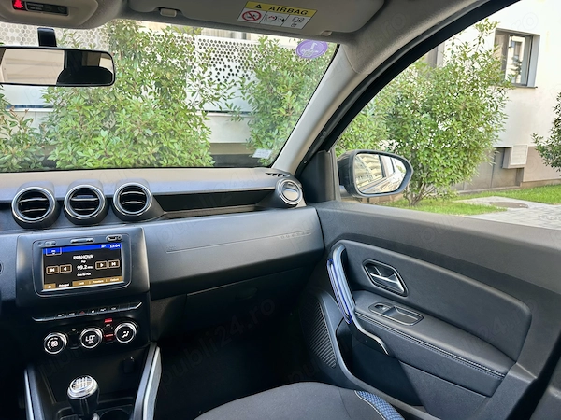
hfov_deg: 71.6
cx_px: 280
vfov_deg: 56.8
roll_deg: -1.0
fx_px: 389
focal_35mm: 24
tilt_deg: -11.5
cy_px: 210
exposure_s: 1/121
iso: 80
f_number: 1.78
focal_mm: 6.86
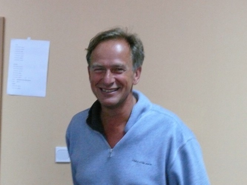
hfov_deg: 19.1
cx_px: 124
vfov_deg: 14.4
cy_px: 92
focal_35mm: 103
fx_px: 735
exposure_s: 1/25
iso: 800
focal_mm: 15.3
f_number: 3.2
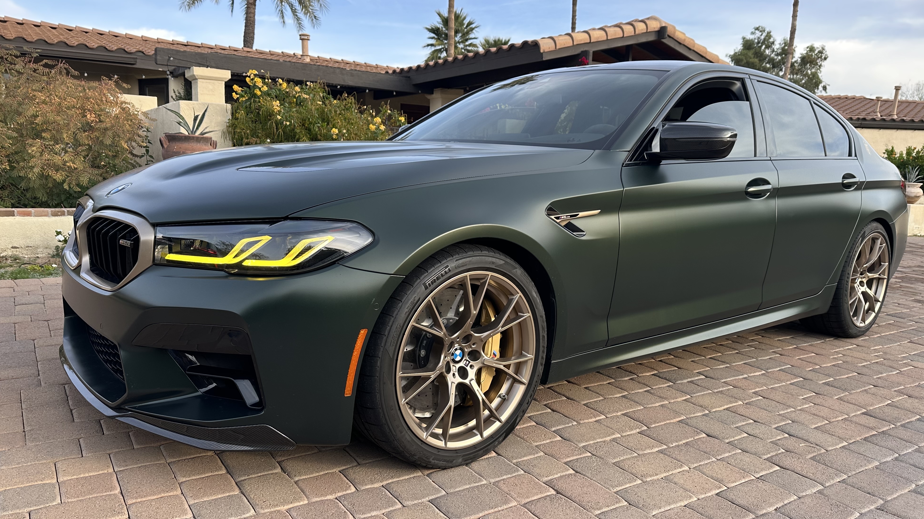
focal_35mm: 27
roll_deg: -2.1
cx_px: 464
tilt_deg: -8.8
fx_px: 661
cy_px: 273
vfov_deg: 42.9
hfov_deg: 69.9
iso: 80
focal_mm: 6.86
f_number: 1.78
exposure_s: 1/803
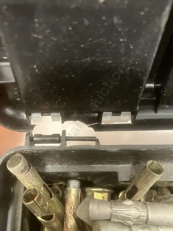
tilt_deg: -66.8
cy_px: 116
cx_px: 86
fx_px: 187
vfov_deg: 63.4
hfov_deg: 49.7
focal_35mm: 28
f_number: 1.8
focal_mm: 3.99
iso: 640
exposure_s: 1/25
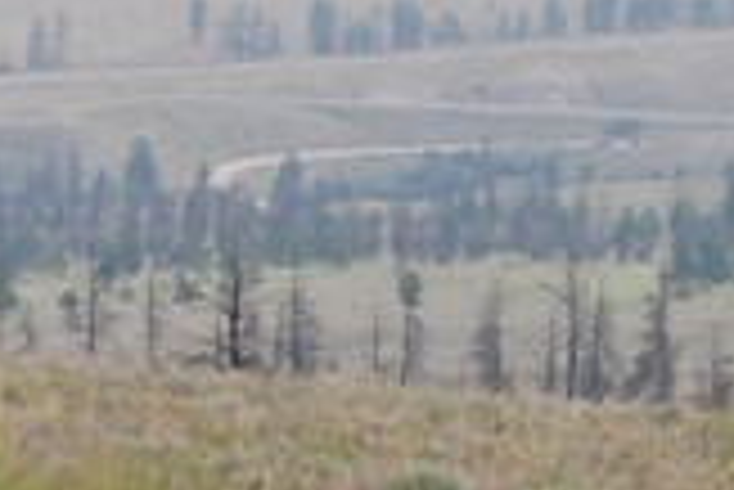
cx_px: 160
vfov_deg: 4.3
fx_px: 6489
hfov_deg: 6.5
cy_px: 503
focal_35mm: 318
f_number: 8
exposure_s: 1/250
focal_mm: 32
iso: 100
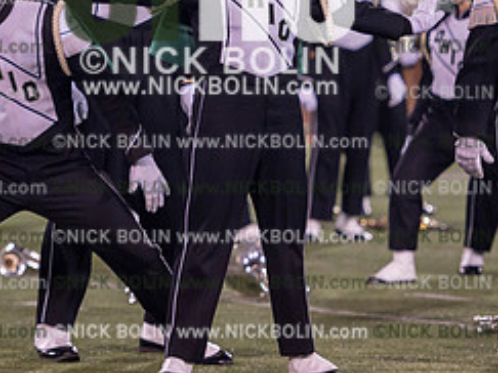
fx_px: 4630
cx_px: 209
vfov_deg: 4.6
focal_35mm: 322
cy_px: -1
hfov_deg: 6.2
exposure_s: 1/1250
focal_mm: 140
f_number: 2.8
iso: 2500
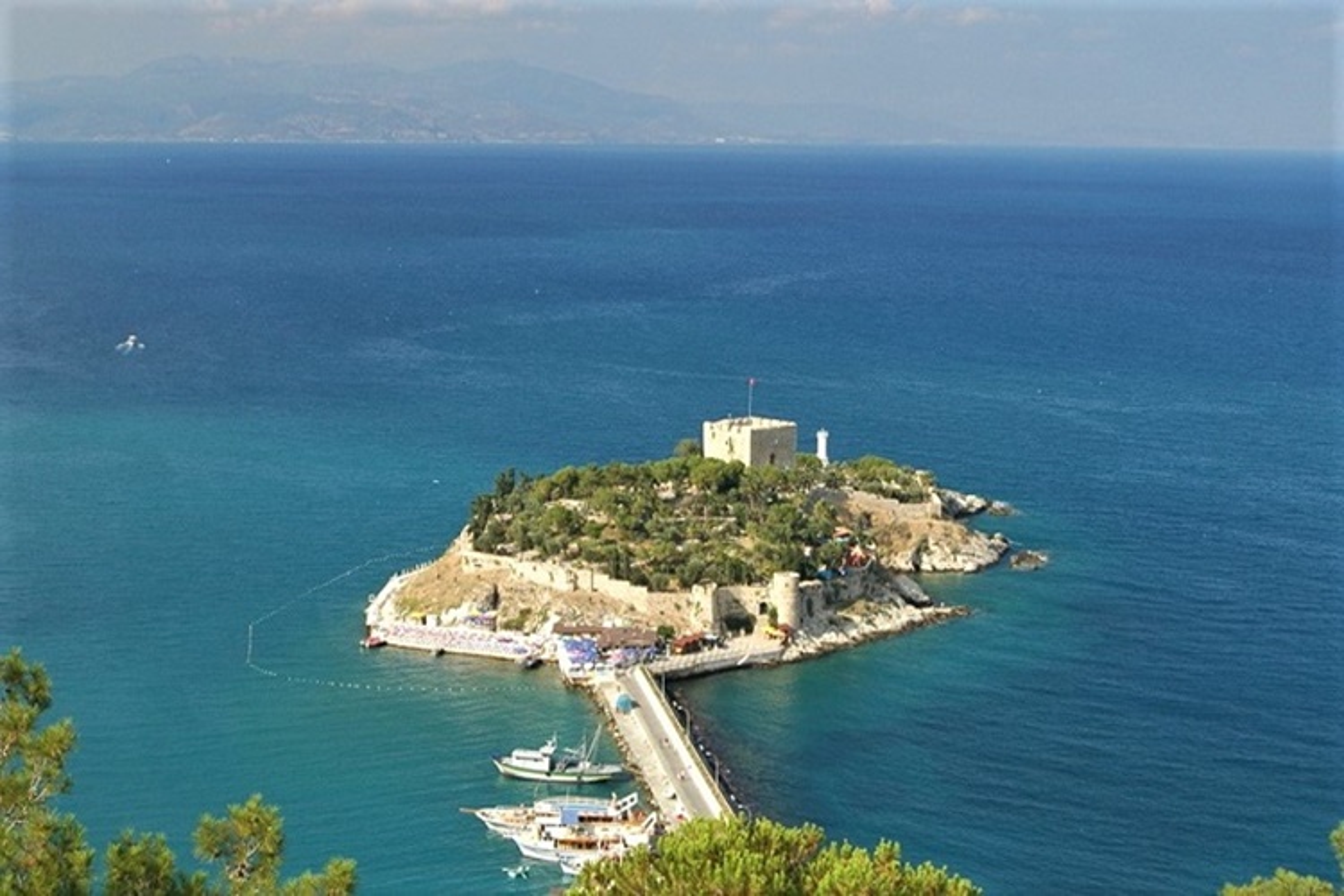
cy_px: 448
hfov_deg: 46.4
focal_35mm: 42
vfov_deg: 31.9
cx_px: 672
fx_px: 1568
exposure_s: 1/160
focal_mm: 28
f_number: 6.3
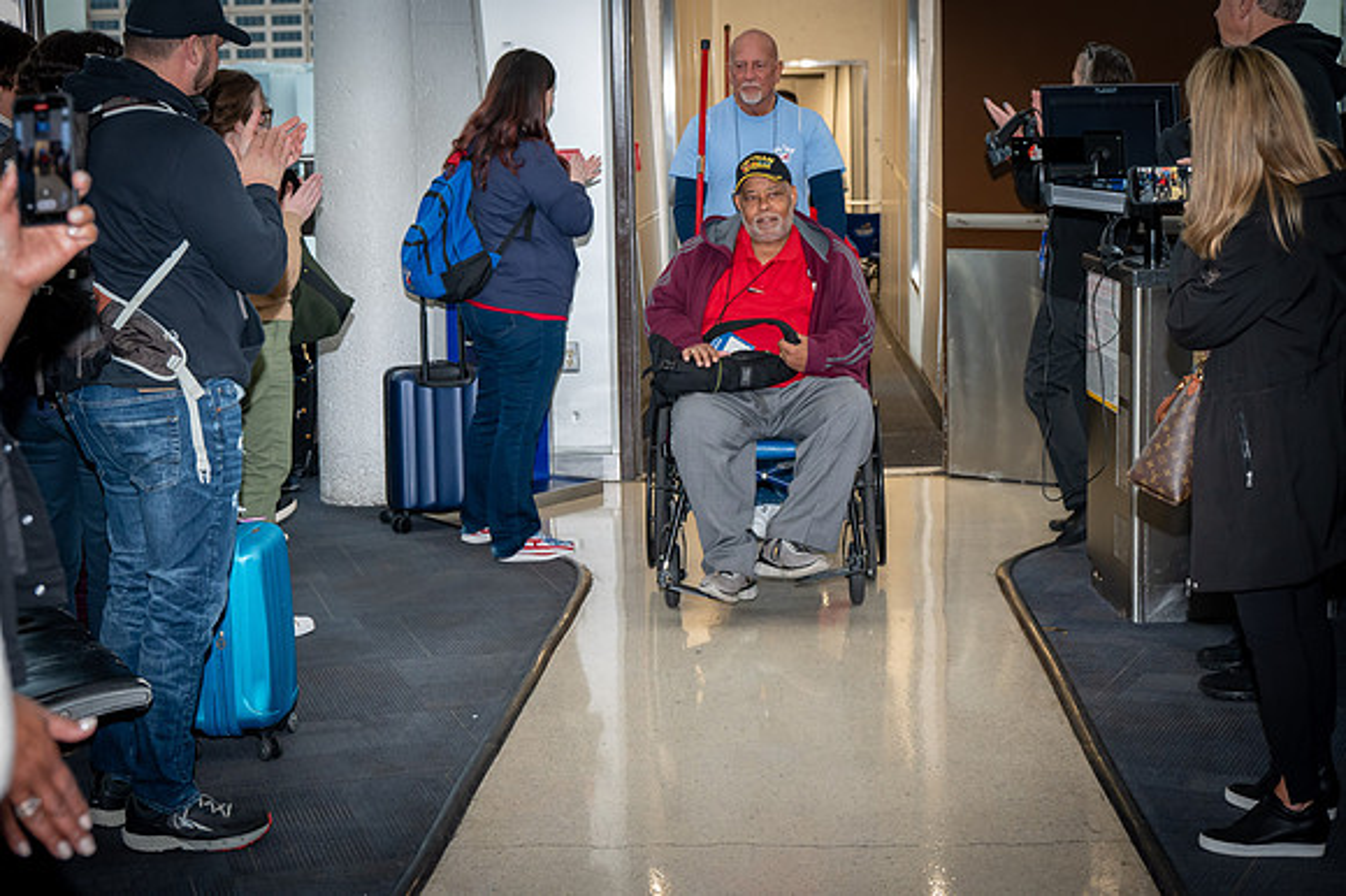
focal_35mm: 64
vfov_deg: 21.2
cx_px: 673
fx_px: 2391
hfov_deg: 31.4
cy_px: 448
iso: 3200
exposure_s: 1/100
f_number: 6
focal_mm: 64
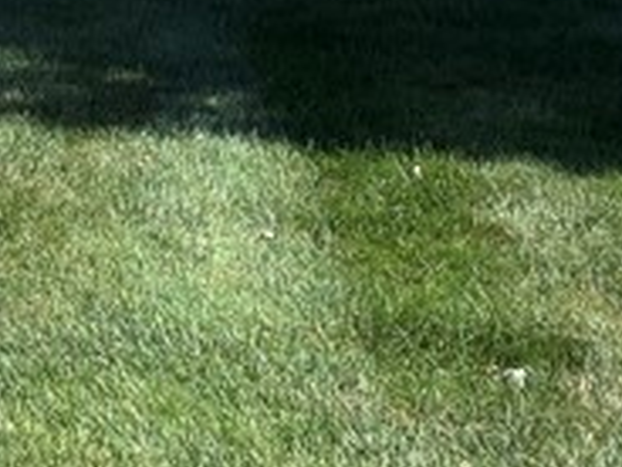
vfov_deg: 9.3
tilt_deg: +5.6
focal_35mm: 145
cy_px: -596
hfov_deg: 12.7
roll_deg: -1.3
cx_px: -382
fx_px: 2605
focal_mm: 5.96
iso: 50
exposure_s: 1/2639
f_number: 1.6
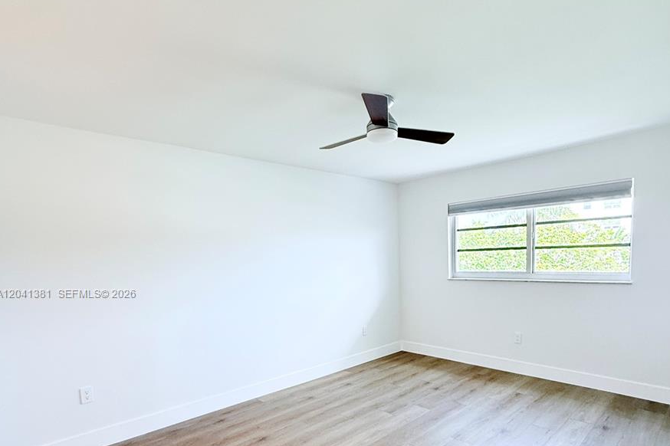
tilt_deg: -5.0
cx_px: 338
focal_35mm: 20
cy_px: 294
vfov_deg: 60.5
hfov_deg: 84.0
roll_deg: +1.7
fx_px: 372
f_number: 2.2
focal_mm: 2.22
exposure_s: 1/99
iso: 160
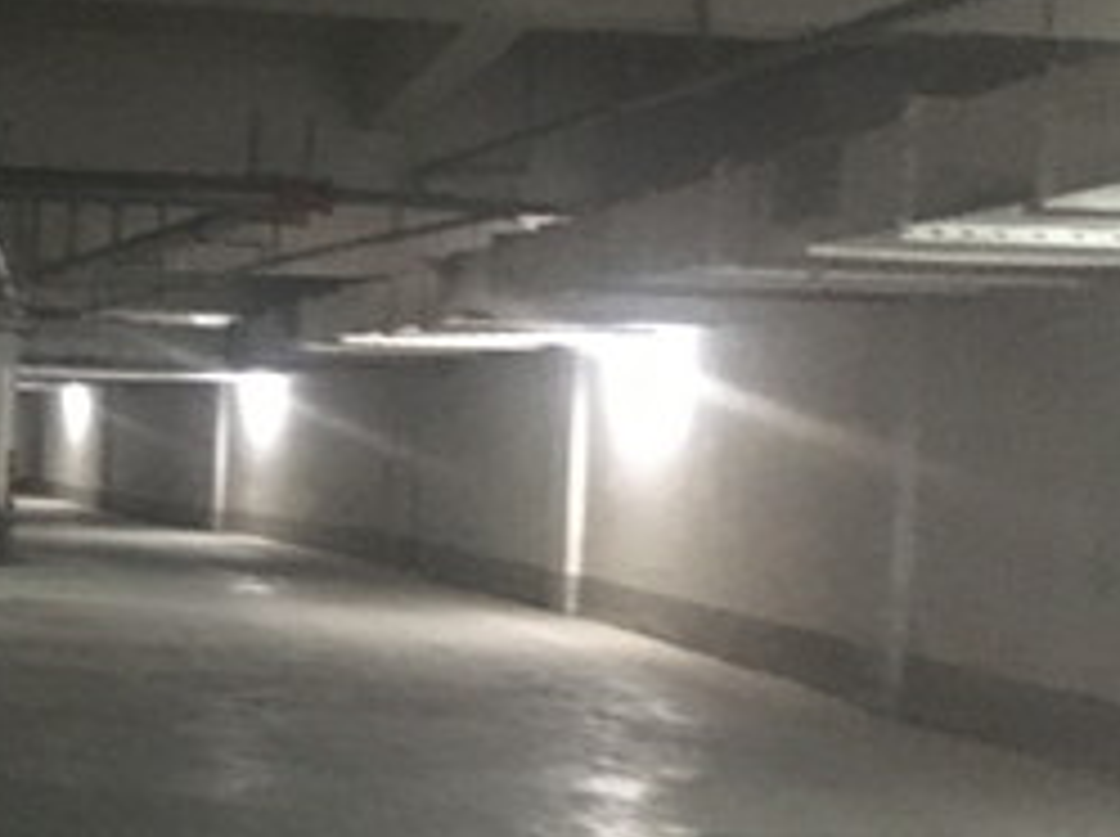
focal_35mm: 70
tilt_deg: -4.1
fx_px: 2262
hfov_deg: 26.1
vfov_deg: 20.9
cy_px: 526
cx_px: -45
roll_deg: -2.4
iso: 640
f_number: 2.2
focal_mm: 4.15
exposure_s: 1/17
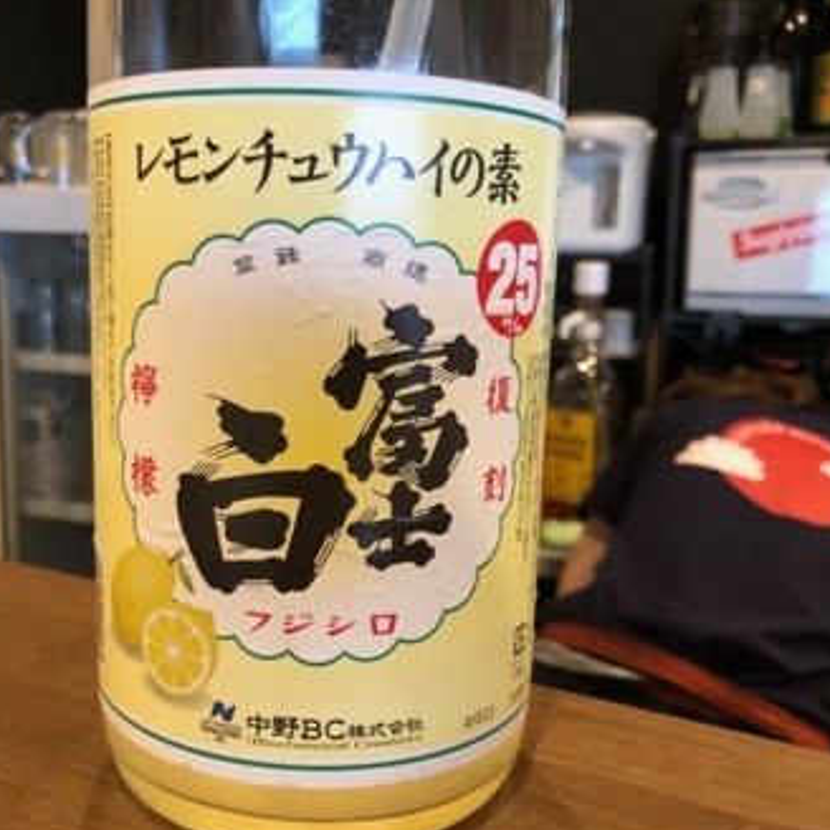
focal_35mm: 34
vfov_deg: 48.4
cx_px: 337
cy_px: 423
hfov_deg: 48.2
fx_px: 922
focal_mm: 4
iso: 50
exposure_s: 1/15
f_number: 1.8
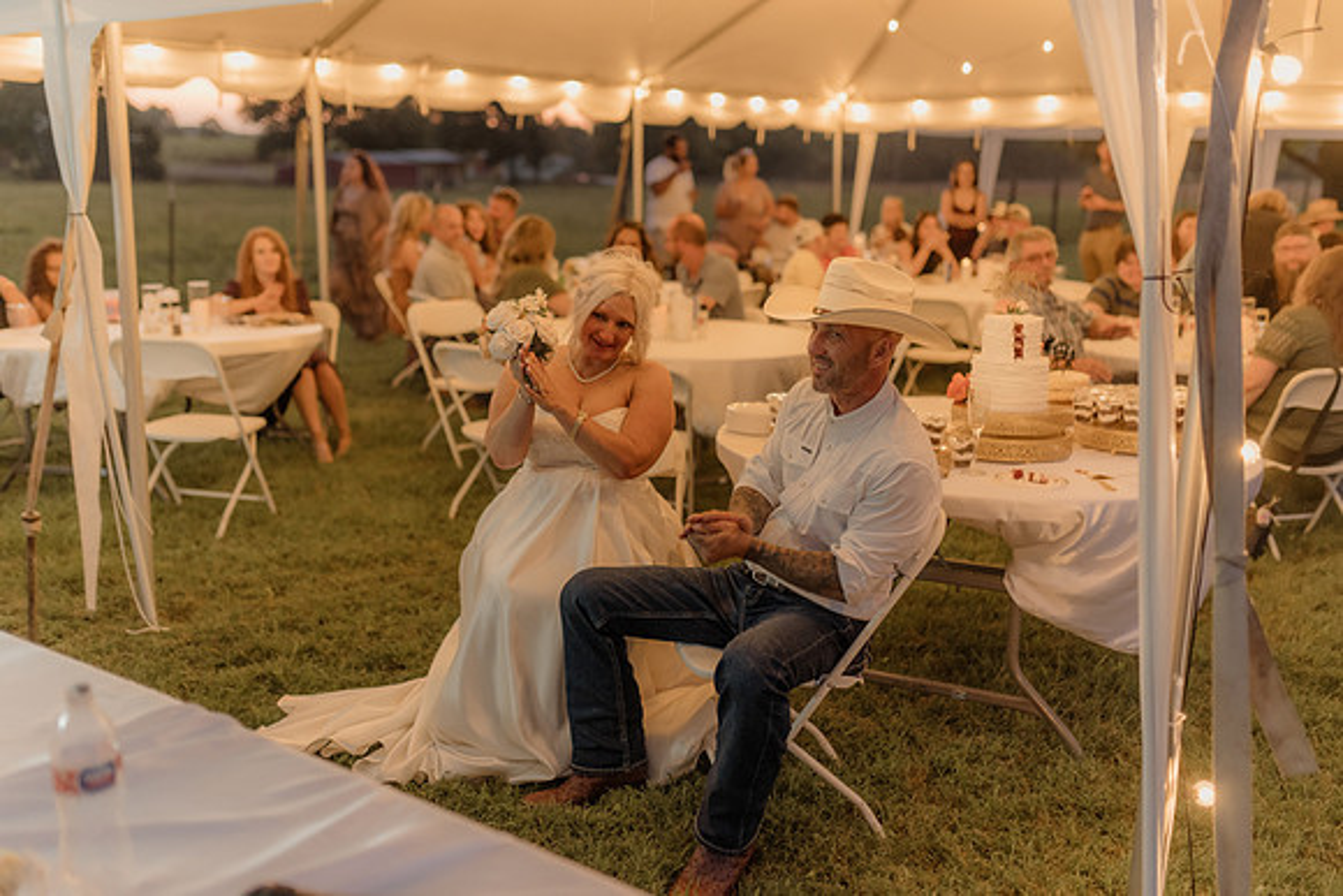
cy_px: 448
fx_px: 1364
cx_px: 672
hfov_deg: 52.4
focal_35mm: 37
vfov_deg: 36.4
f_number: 1.4
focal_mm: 35
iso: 1000
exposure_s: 1/125
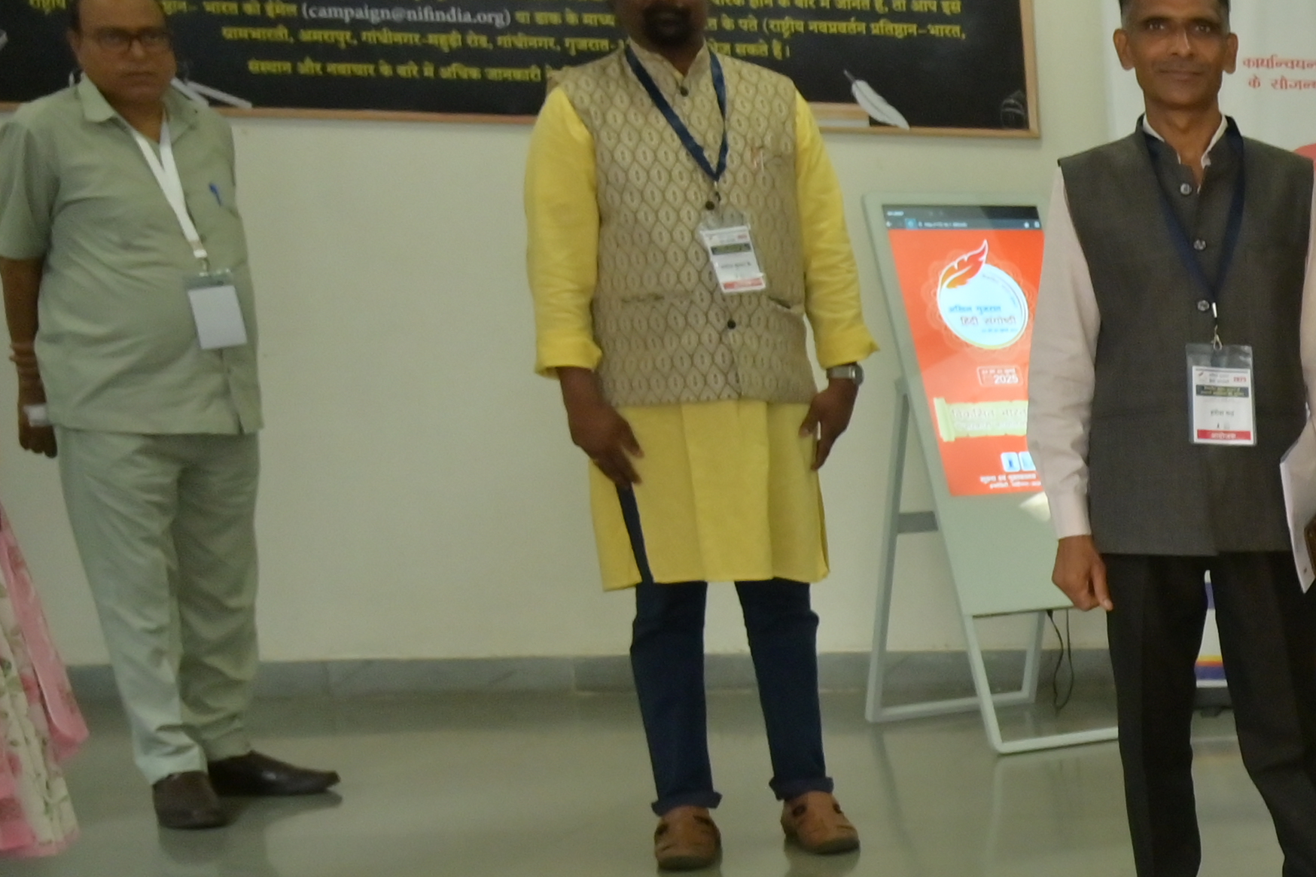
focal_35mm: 83
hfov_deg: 19.4
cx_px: 2267
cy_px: 905
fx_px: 3034
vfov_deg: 16.1
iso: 1000
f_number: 4.5
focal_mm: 24
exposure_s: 1/125
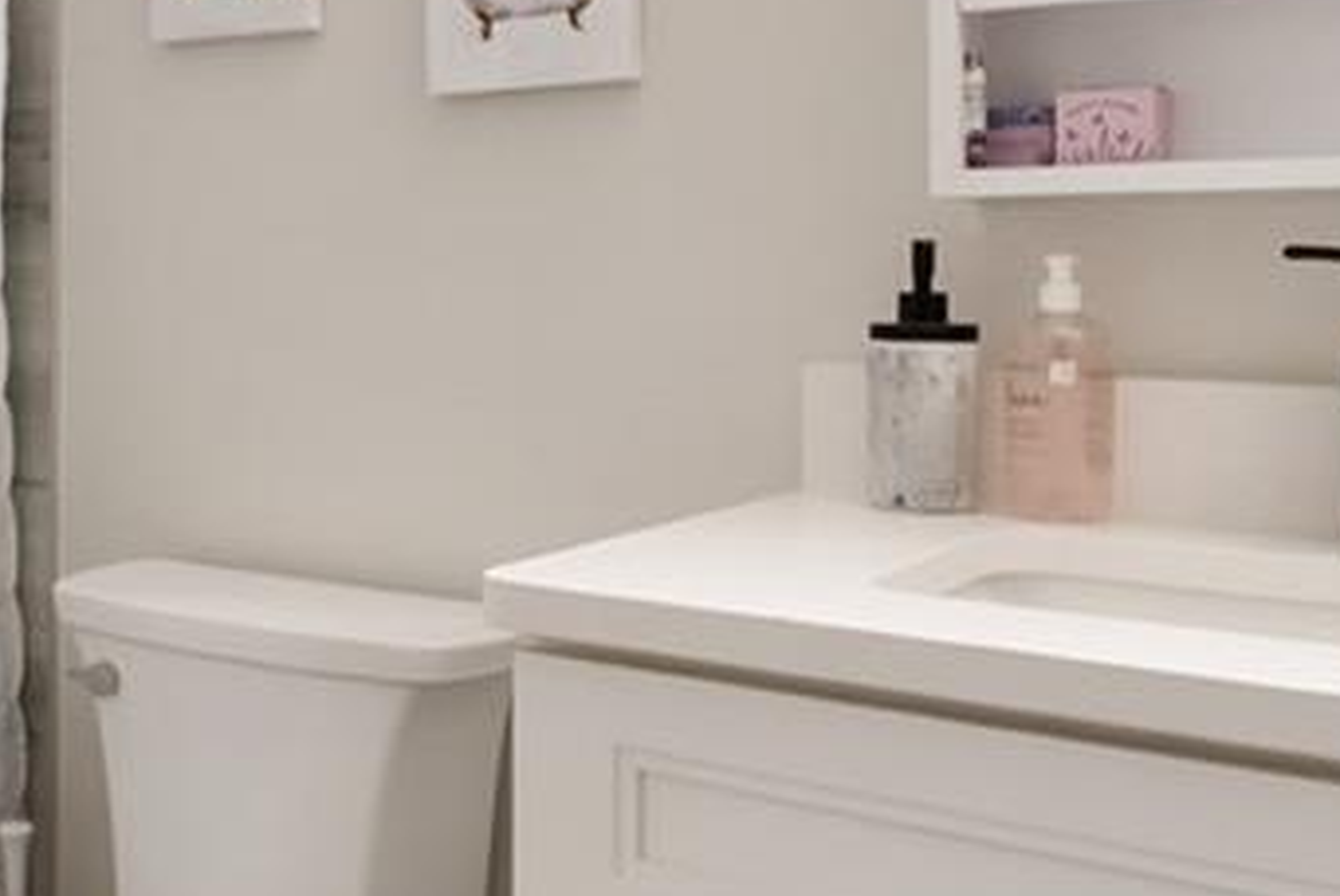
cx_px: 75
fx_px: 1676
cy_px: 340
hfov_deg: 39.6
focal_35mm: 45
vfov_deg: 29.8
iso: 1000
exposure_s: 1/125
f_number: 4
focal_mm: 10
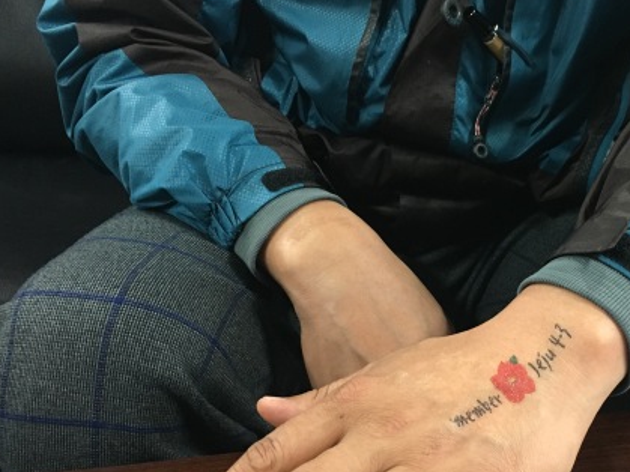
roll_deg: -2.5
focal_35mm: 45
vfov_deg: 31.9
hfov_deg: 41.5
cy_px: 318
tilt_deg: -24.1
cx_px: 427
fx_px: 819
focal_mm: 4.15
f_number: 2.2
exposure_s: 1/17
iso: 200
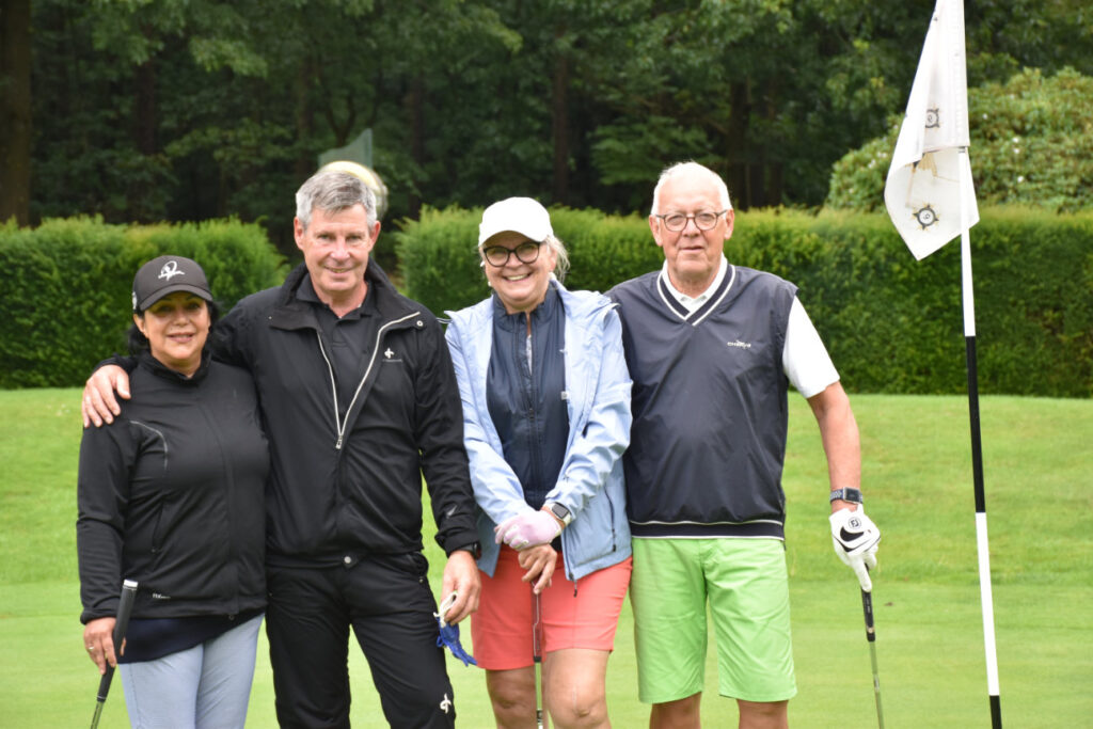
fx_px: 3006
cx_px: 546
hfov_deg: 20.6
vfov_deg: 13.8
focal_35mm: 99
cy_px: 364
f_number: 6.3
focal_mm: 66
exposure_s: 1/160
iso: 400
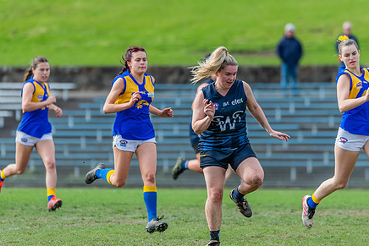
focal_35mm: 573
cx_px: 206
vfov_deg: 2.4
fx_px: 5875
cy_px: 126
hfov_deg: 3.6
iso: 900
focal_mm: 420
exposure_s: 1/1600
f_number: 6
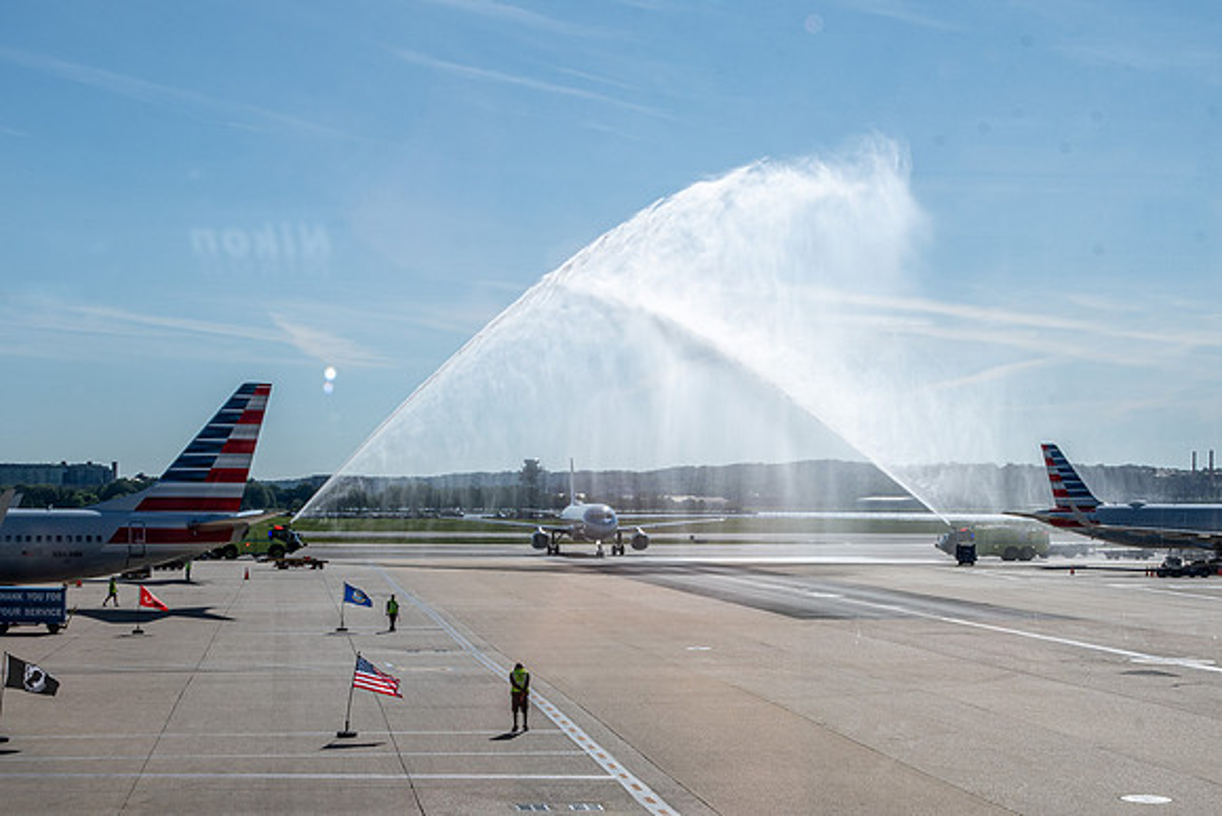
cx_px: 580
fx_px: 2215
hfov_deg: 30.8
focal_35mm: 65
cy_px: 522
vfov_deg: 20.8
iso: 100
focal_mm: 31
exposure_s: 1/125
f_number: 16
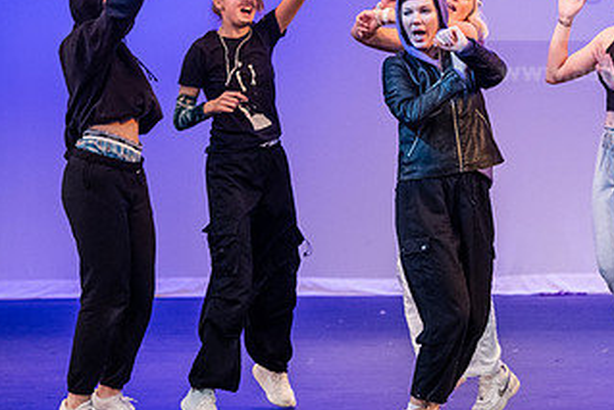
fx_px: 3720
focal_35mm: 218
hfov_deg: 9.4
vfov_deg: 6.3
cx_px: 412
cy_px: 113
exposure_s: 1/250
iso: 4000
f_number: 3.5
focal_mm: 120
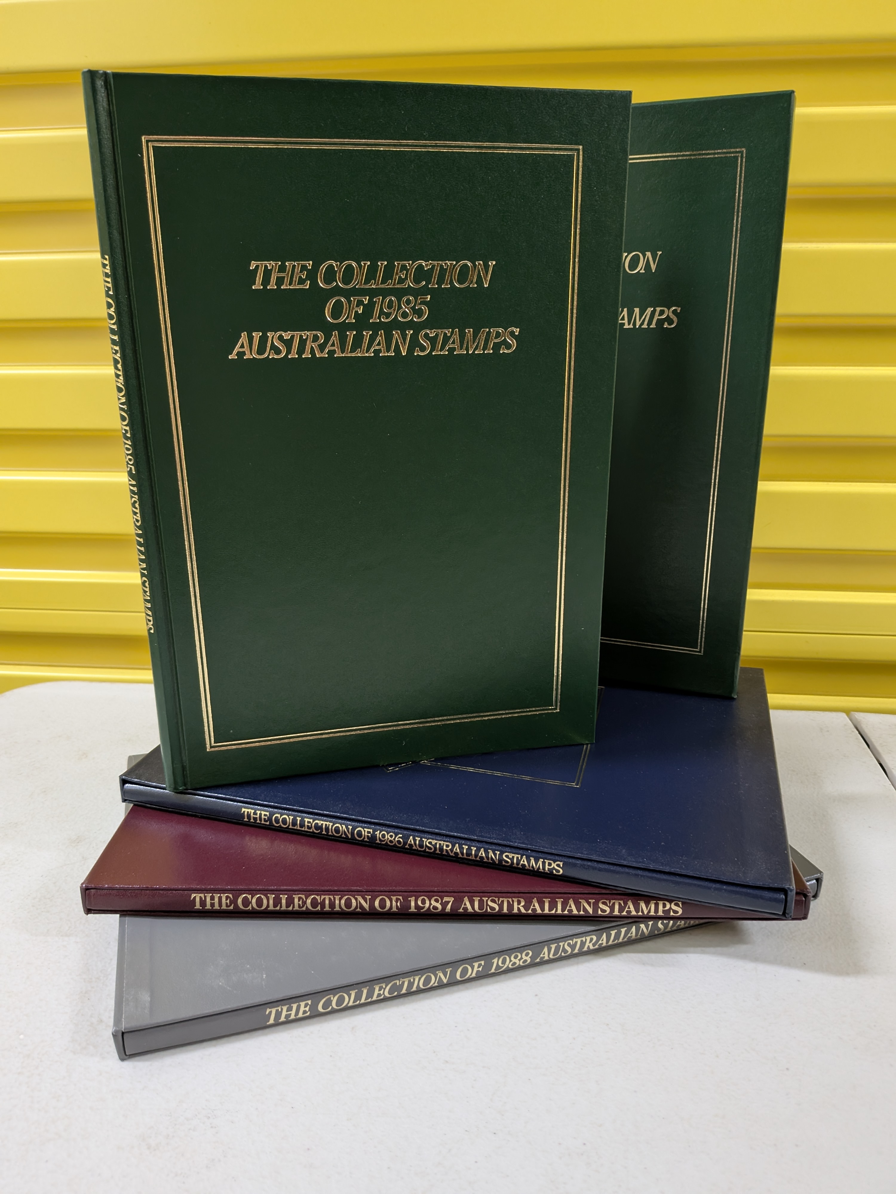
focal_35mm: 24
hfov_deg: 56.8
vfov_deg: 71.6
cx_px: 448
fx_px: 828
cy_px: 597
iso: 316
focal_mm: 4.53
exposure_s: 1/25
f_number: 1.7
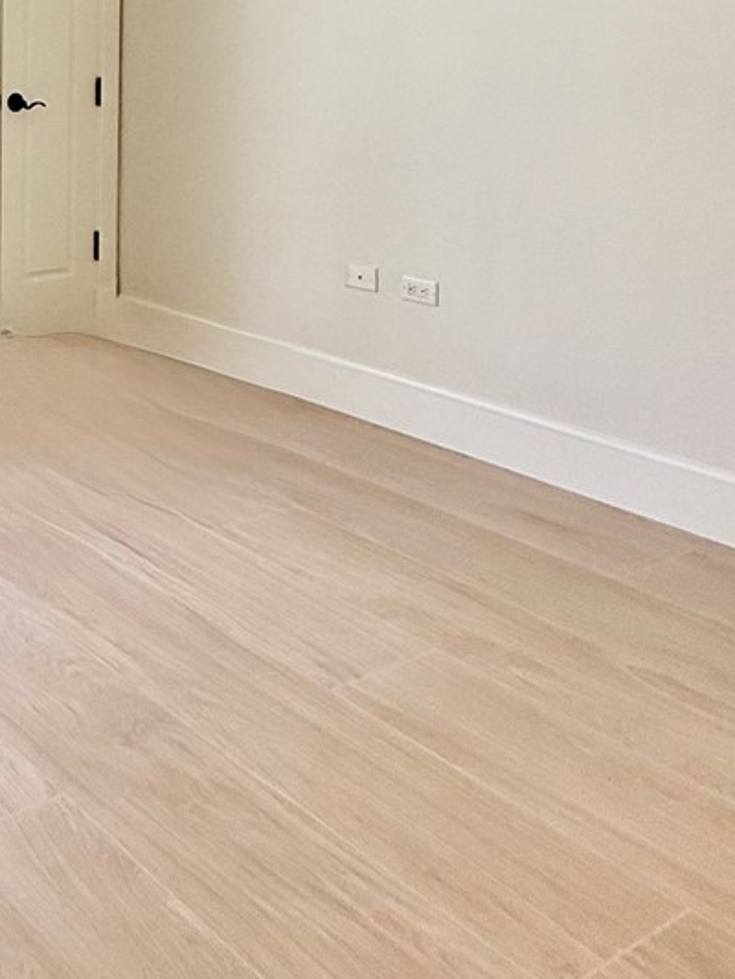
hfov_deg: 30.1
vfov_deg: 41.0
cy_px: 83
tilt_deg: -1.9
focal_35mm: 42
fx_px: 1189
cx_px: -114
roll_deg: -0.9
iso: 64
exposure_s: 1/137
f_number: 2.2
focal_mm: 2.22
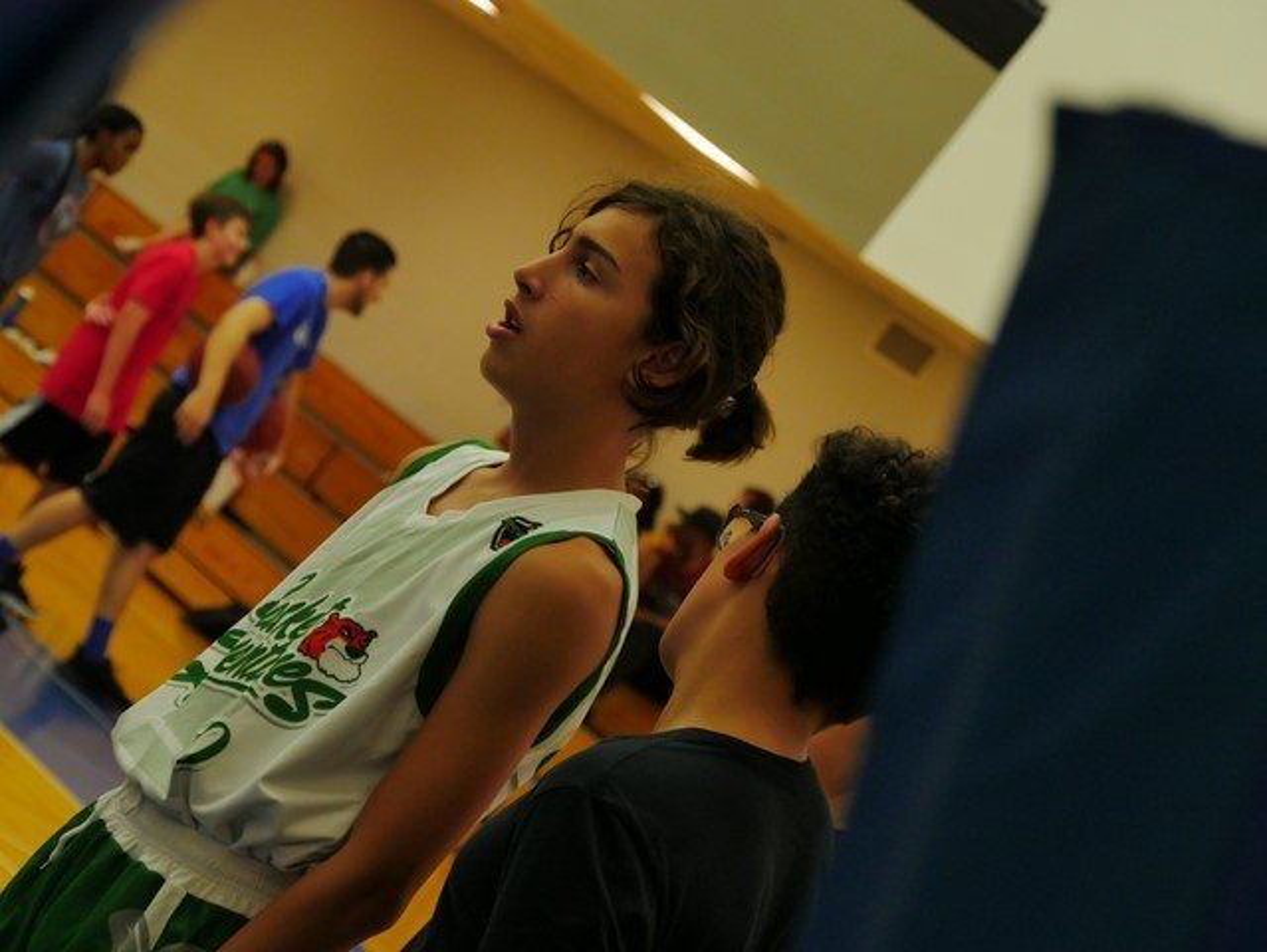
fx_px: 4468
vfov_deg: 12.2
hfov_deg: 16.1
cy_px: 476
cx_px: 634
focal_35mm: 122
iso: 1600
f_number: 5.2
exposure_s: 1/125
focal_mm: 61
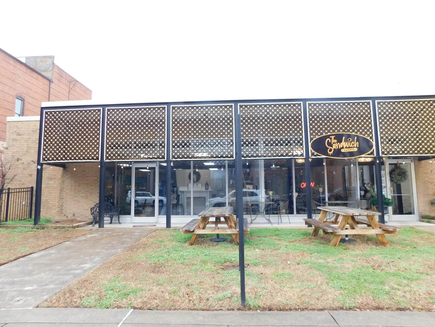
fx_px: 289
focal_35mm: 23
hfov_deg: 73.9
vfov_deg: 58.9
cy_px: 164
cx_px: 218
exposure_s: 1/125
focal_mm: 4
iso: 125
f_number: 3
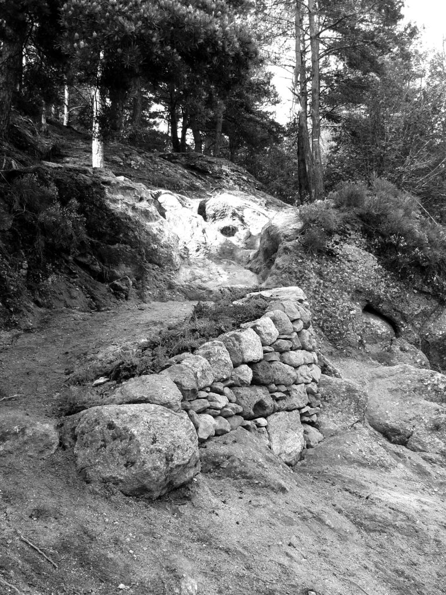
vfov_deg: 51.4
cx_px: 223
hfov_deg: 39.7
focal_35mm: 36
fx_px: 618
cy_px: 298
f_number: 2.8
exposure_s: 1/250
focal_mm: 6
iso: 100
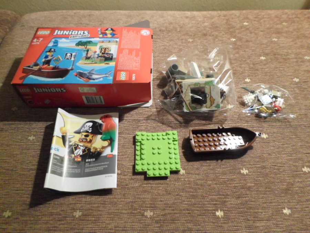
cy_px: 116
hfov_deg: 69.4
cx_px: 155
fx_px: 224
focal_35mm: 25
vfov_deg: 54.9
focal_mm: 4.5
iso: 400
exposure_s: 1/15
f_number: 2.5
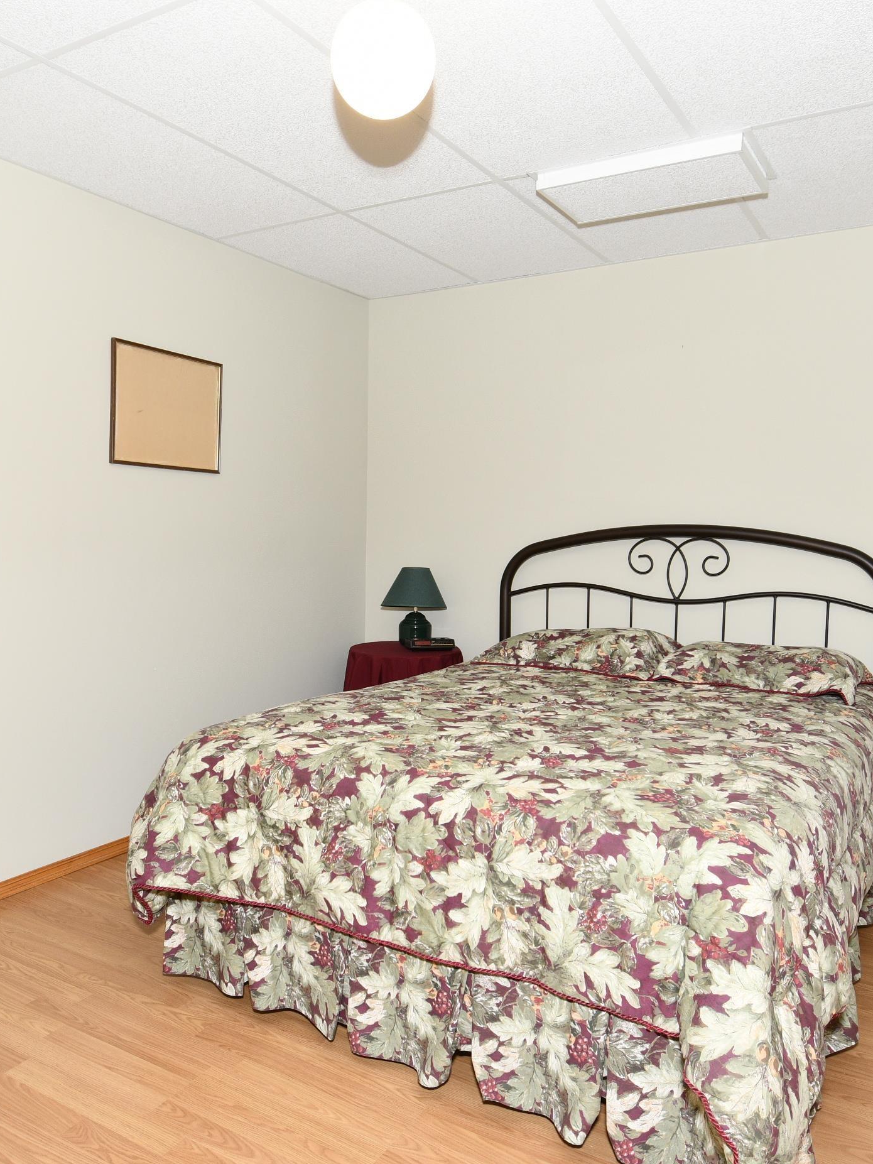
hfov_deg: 53.0
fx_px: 874
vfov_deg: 67.3
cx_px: 414
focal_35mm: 26
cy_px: 582
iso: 400
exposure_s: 1/60
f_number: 5.6
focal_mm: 12
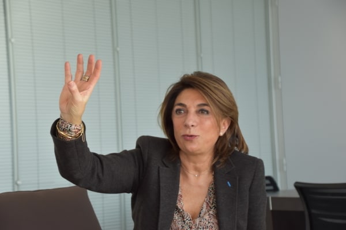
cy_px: 115
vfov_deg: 15.7
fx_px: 836
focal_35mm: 87
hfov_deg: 23.4
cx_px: 173
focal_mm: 58
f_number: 5
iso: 400
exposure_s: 1/250
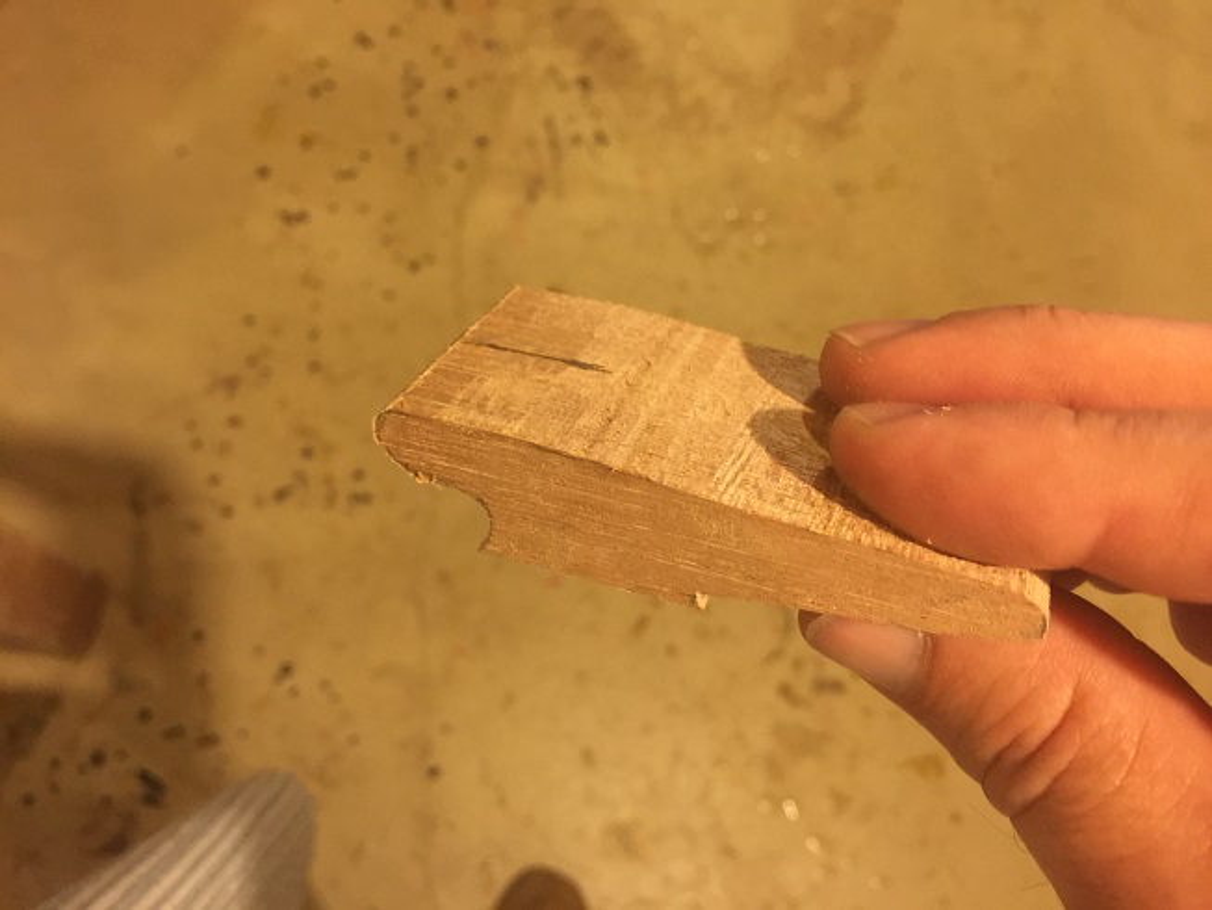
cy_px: 455
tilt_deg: -71.5
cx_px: 606
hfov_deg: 61.7
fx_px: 1016
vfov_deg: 48.2
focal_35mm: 29
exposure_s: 1/8
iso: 125
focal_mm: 4.15
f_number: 2.2
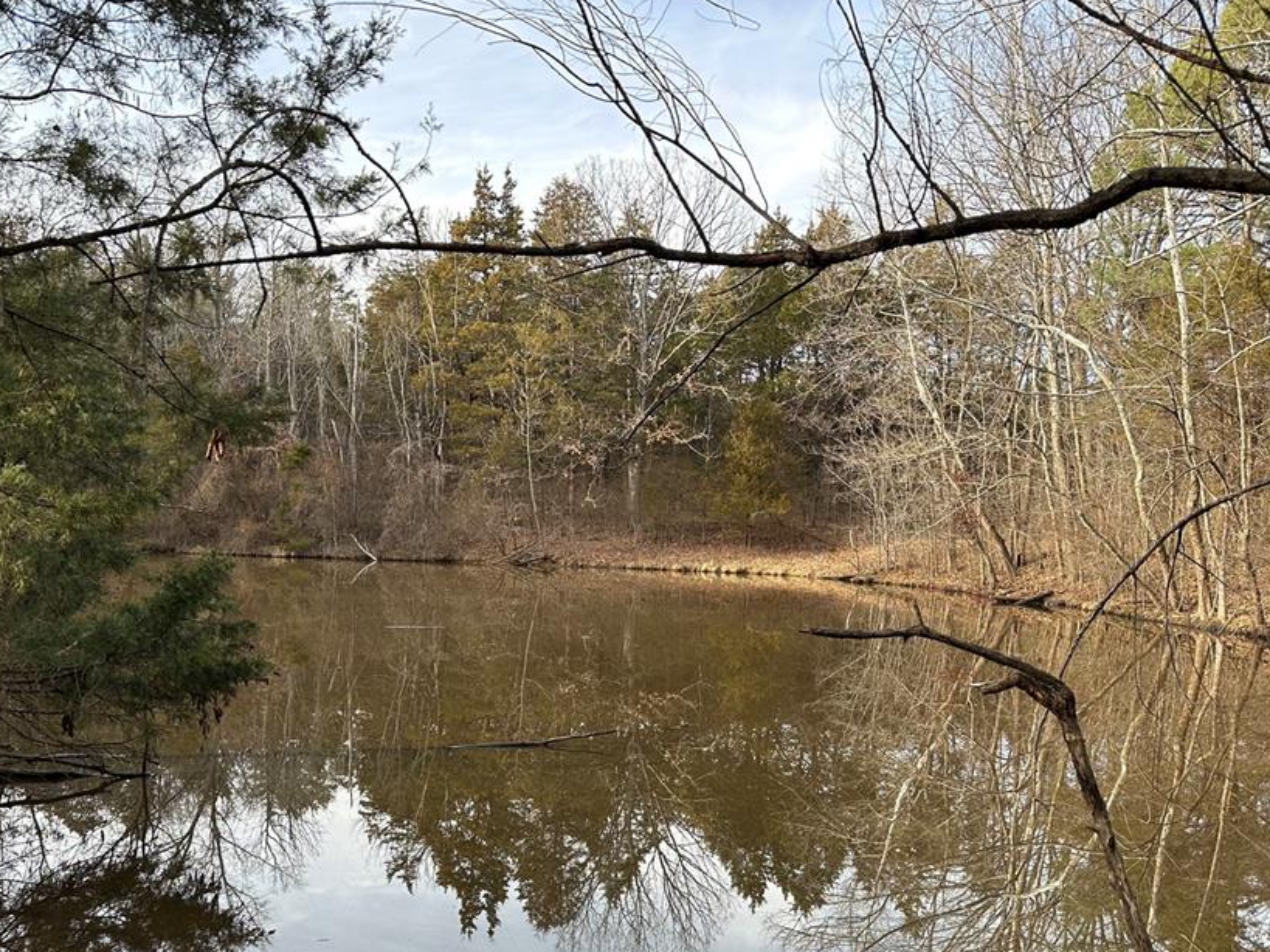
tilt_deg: -3.7
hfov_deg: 59.9
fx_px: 1100
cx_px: 606
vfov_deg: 46.4
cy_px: 589
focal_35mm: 30
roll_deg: -1.6
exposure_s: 1/494
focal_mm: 6.86
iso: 80
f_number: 1.78
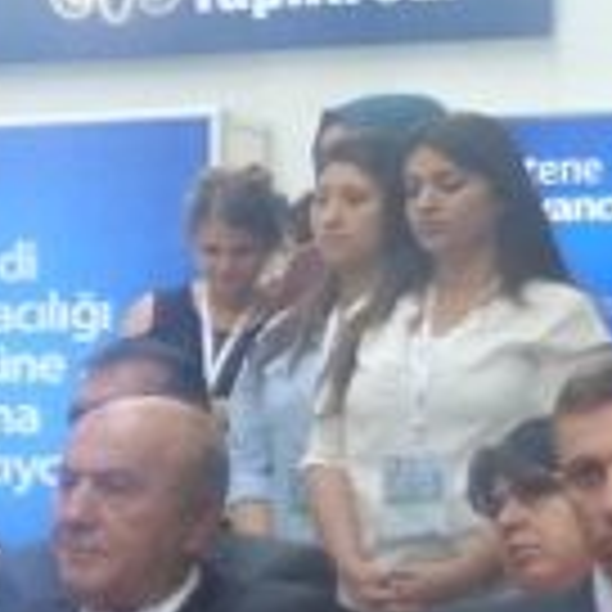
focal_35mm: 166
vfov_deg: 10.5
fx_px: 3320
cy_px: 486
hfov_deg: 8.5
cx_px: -1332
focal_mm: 4.5
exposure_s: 1/60
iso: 250
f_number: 2.8
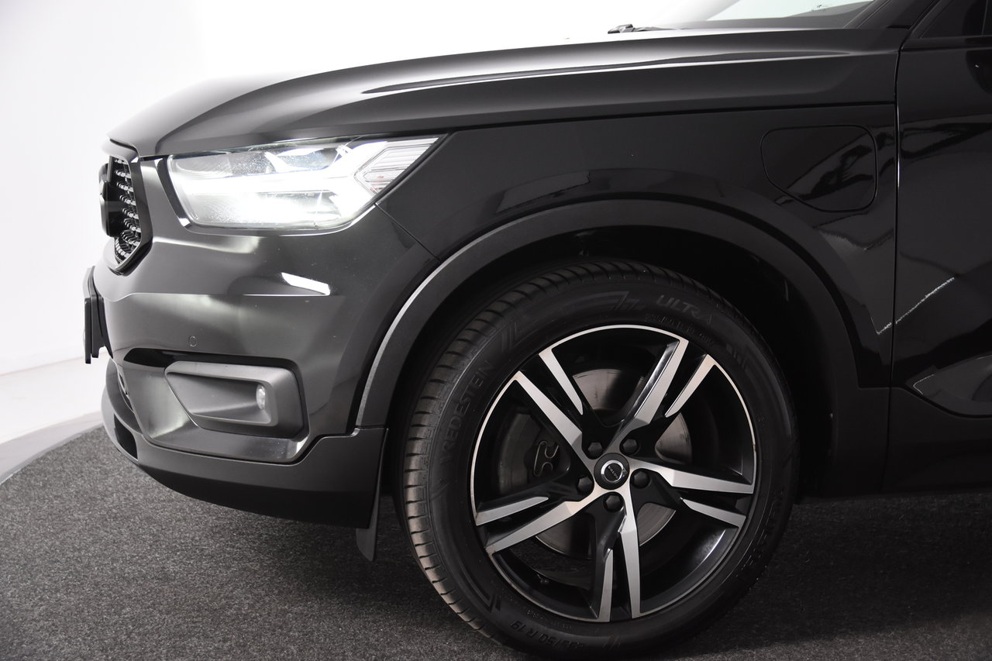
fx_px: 1405
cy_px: 330
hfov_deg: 38.9
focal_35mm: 51
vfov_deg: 26.5
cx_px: 496
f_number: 4.5
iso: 1600
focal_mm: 34
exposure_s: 1/80
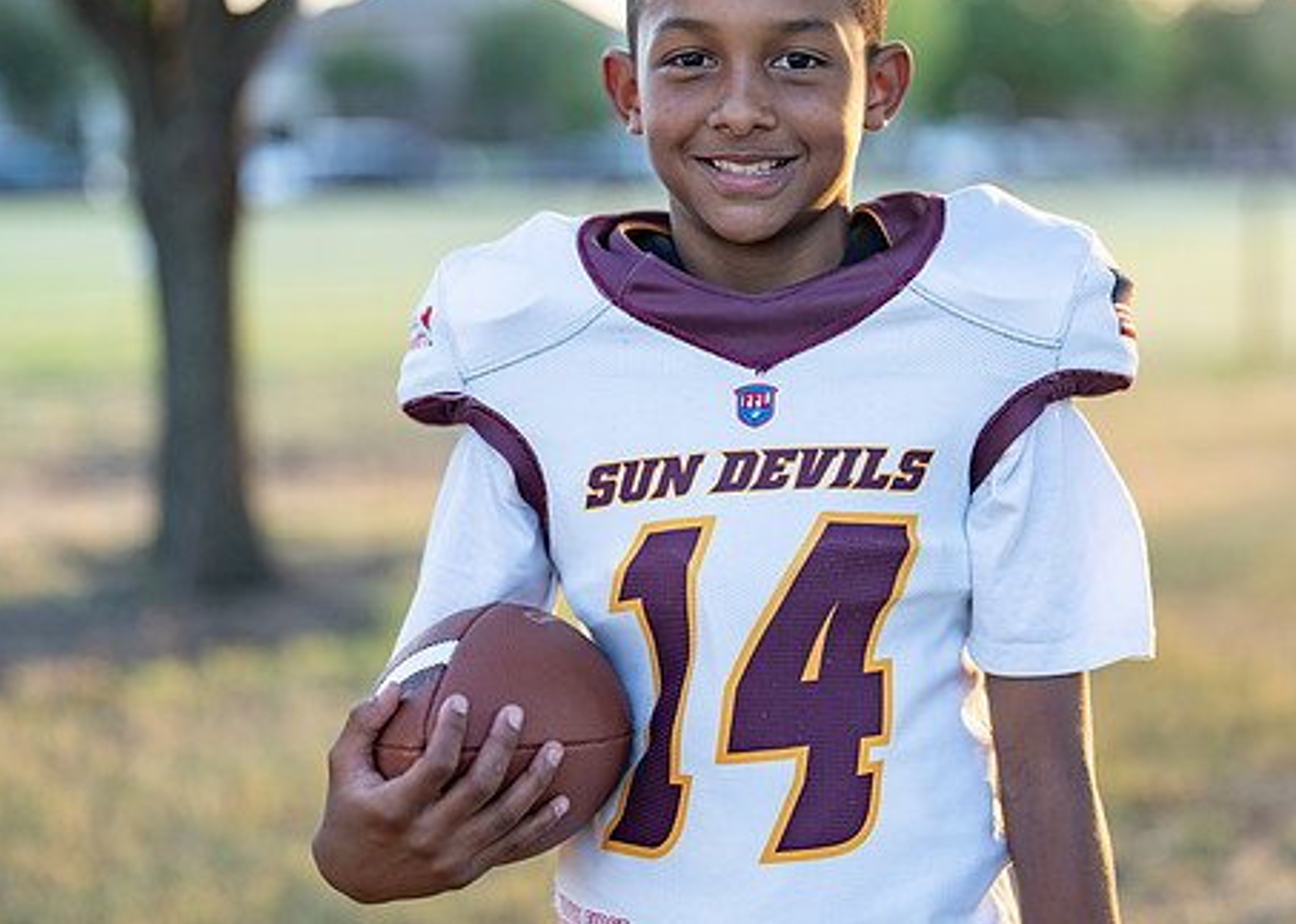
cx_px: 848
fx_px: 2649
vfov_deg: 19.8
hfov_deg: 27.4
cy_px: 381
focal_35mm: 72
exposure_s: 1/500
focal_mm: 50
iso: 100
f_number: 1.2
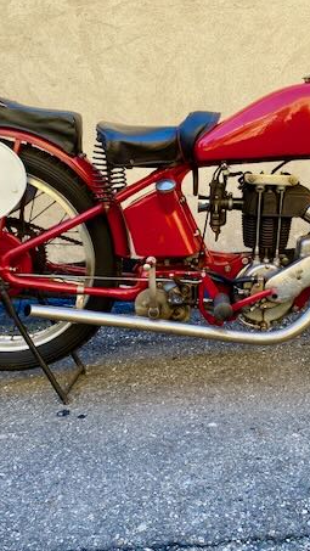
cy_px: 268
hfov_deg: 29.4
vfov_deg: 50.5
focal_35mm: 40
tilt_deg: -11.8
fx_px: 584
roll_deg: +2.9
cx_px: 224
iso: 32
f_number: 1.8
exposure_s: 1/122
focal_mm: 4.25
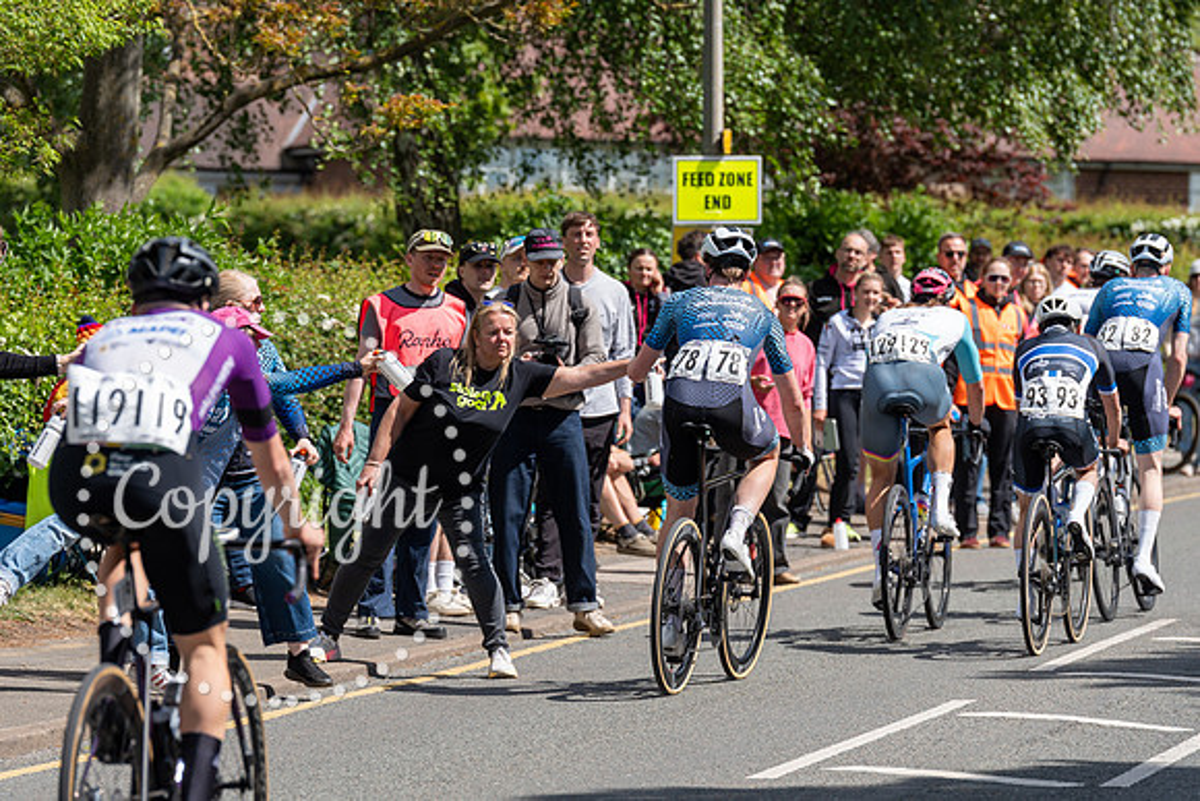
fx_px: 6668
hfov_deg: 10.3
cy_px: 400
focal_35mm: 200
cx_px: 600
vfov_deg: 6.9
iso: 250
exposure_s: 1/1000
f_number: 5.6
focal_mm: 200
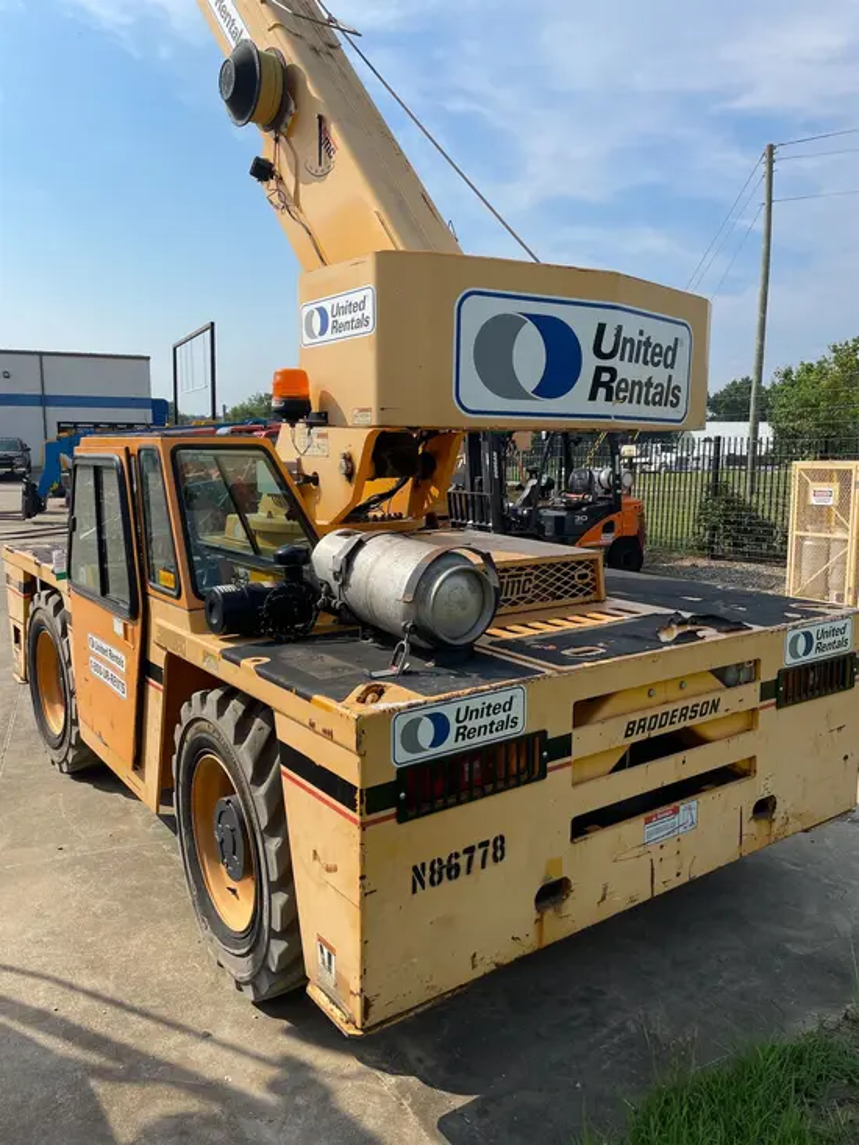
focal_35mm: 26
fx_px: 860
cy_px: 572
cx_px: 430
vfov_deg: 67.3
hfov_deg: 53.1
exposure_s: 1/3731
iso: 32
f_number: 1.6
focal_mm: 4.2
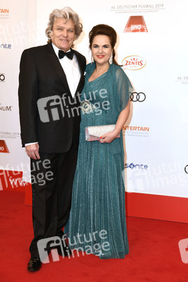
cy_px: 141
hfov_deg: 21.9
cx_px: 94
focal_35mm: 62
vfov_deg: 32.4
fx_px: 486
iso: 250
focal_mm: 62
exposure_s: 1/125
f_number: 6.3
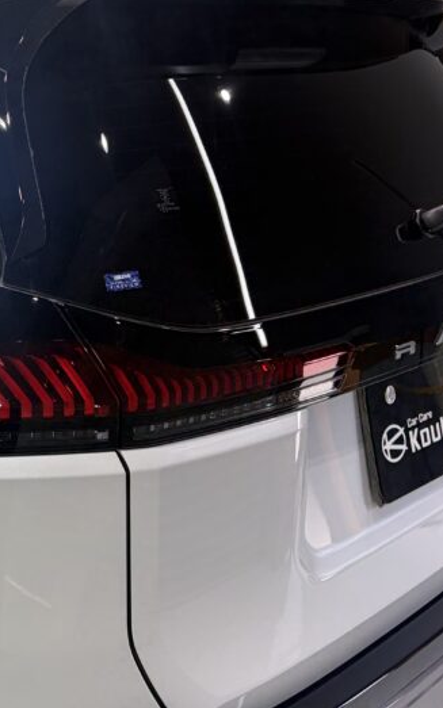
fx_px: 1043
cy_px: 407
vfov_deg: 37.4
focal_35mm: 54
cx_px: -111
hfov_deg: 21.9
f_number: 1.6
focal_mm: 5.96
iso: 32
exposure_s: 1/135
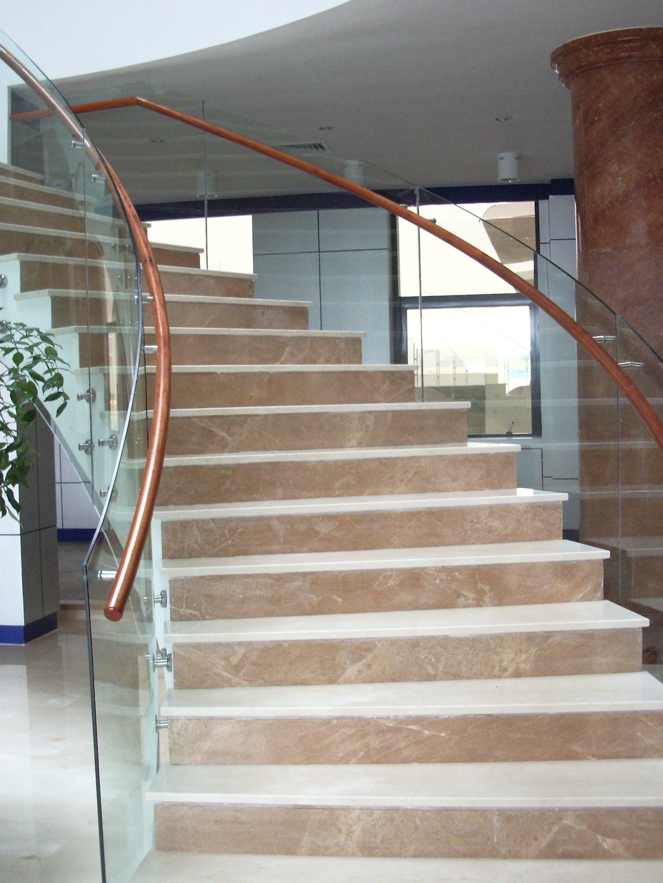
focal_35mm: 47
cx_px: 311
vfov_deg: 40.4
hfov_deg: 30.9
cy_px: 439
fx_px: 1200
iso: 160
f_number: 2.6
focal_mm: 5.8
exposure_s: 1/40
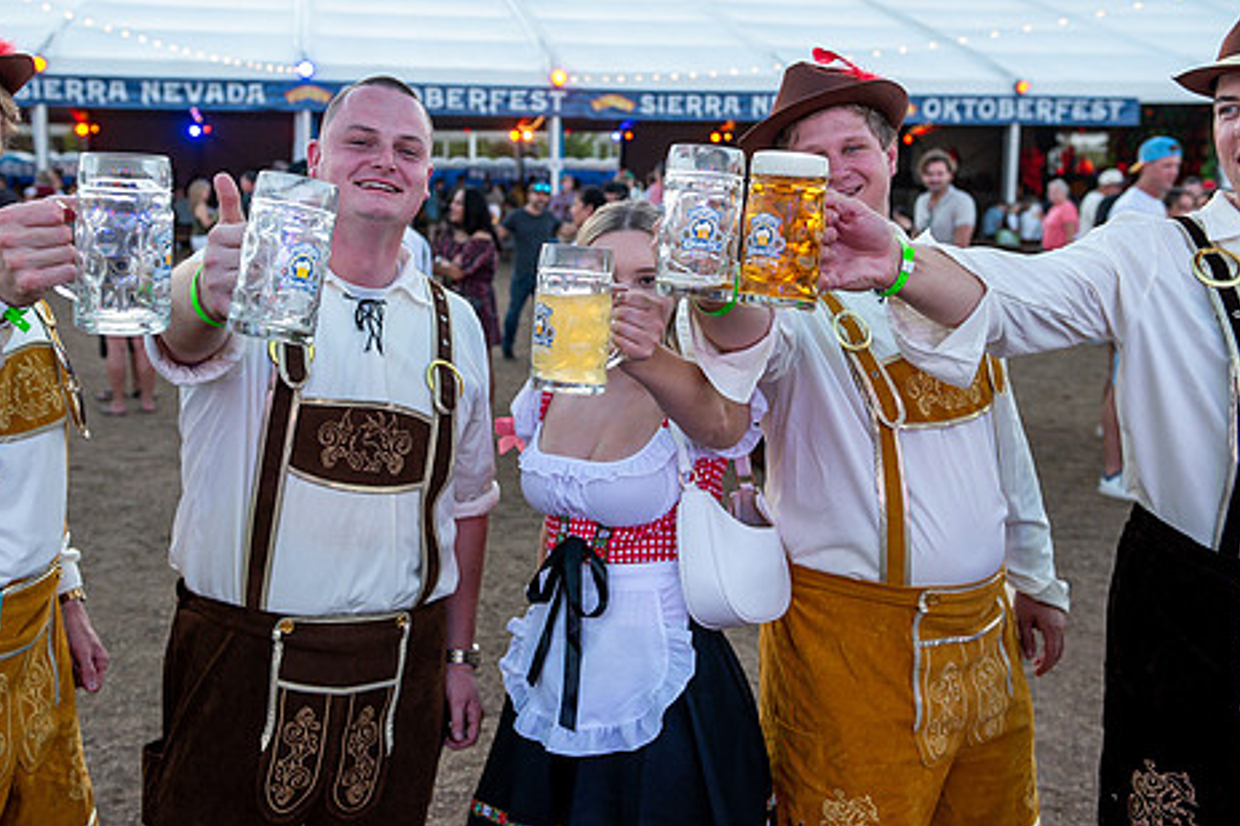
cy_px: 319
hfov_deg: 43.6
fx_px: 1549
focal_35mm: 45
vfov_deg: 29.7
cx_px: 551
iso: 640
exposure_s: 1/400
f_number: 4
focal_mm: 36
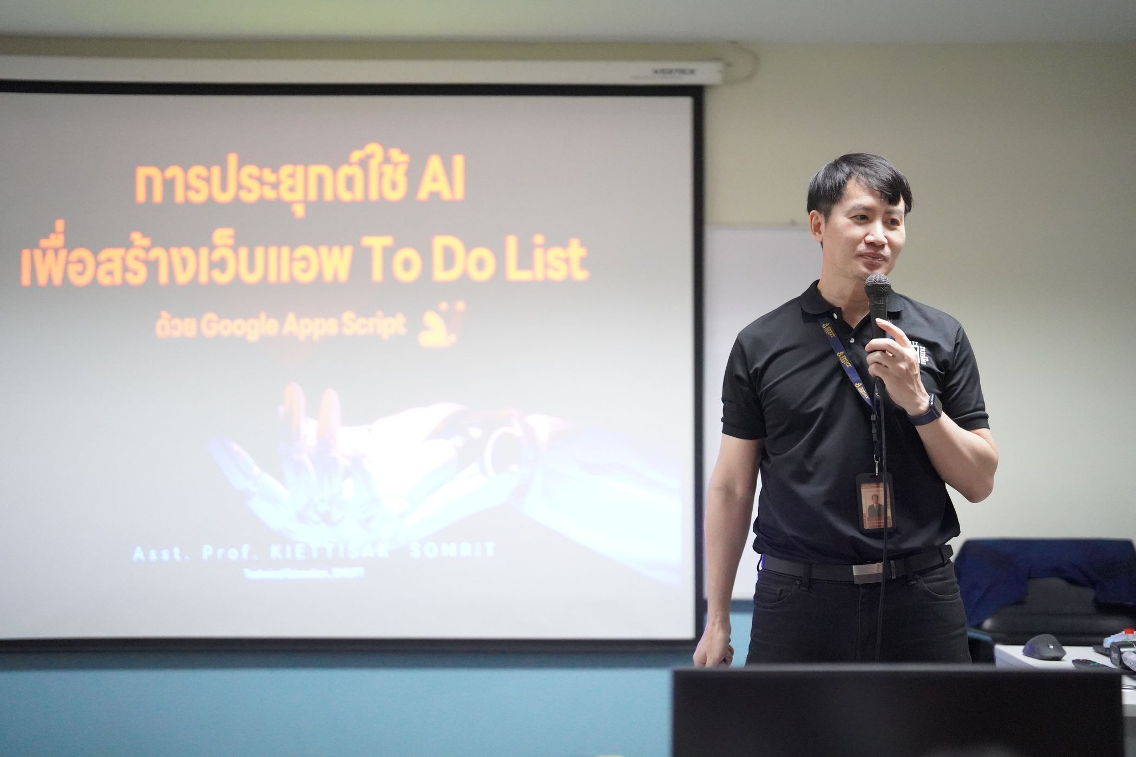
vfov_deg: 27.0
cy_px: 378
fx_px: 1578
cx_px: 568
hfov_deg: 39.6
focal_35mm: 50
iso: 12800
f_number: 1.2
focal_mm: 50
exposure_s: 1/3200
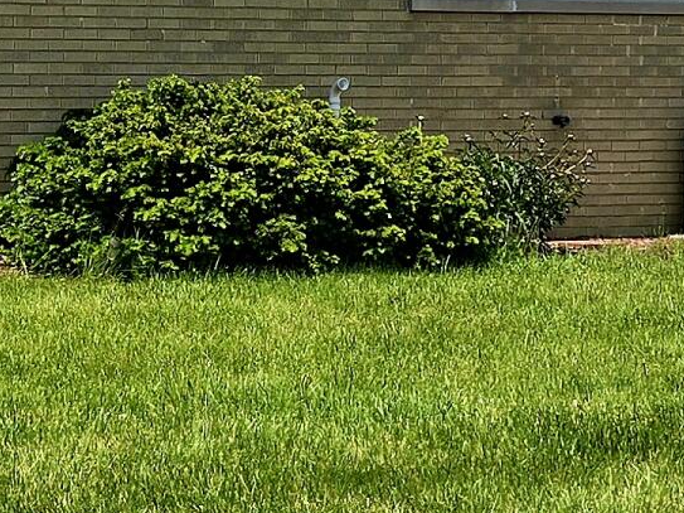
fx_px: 2509
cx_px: -31
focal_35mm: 127
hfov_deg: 15.2
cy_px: 173
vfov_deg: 11.7
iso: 25
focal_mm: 5.4
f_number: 1.8
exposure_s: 1/2000
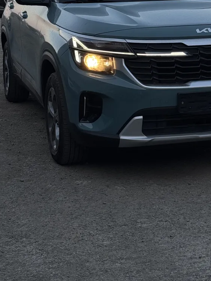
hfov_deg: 16.5
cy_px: 38
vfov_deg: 21.6
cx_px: 161
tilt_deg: -6.1
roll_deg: +0.7
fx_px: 724
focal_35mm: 89
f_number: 1.78
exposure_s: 1/249
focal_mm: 6.76
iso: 64
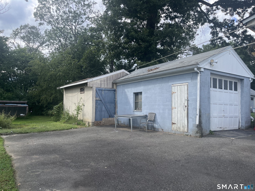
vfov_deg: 53.1
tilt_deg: +3.6
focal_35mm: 26
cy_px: 96
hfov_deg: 67.3
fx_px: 192
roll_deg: -2.3
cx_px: 128
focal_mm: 5.1
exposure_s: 1/1151
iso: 50
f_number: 1.6
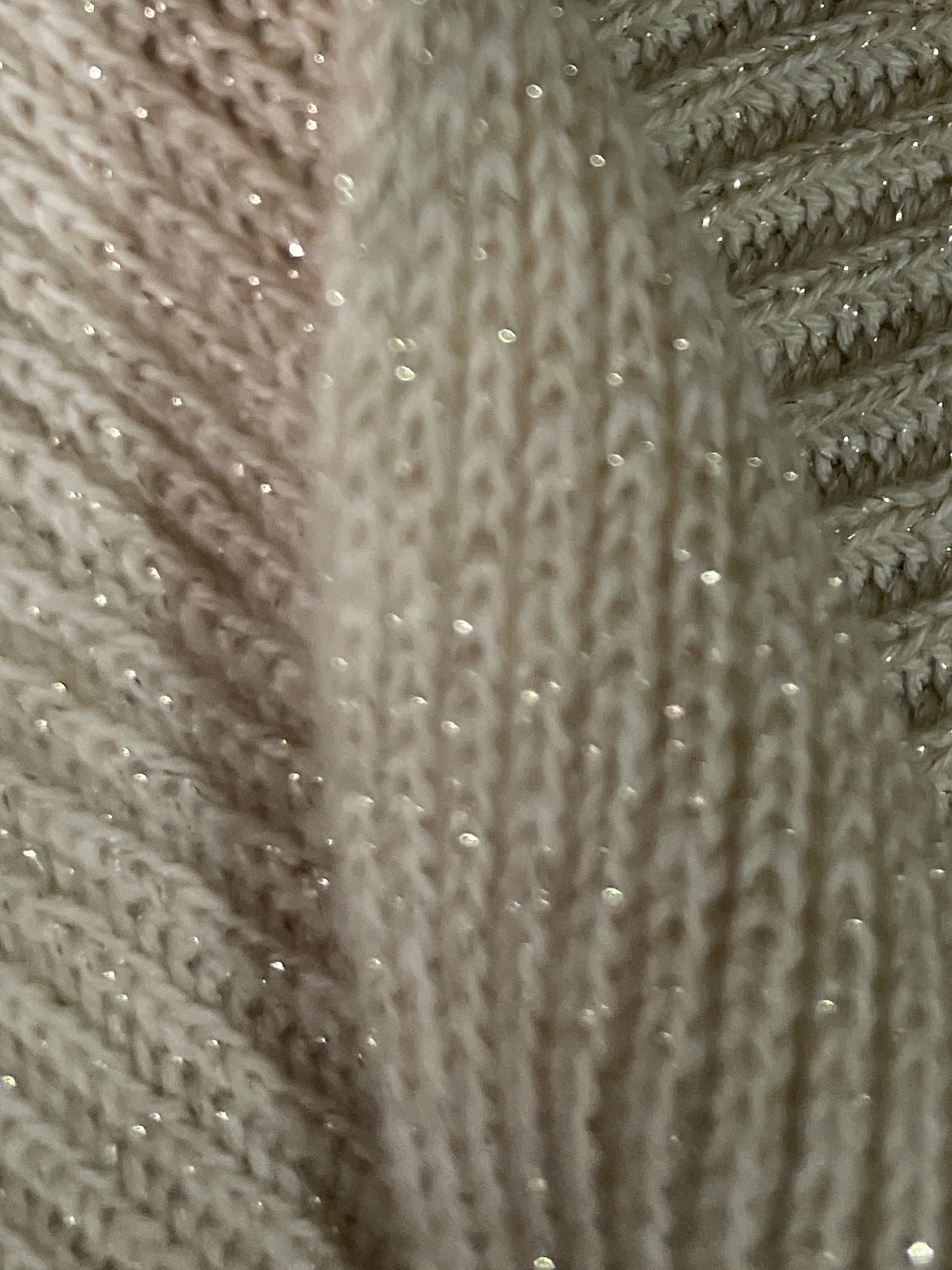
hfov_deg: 21.3
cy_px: -358
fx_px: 2458
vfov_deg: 25.2
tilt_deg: -76.7
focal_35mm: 67
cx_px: 906
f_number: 1.6
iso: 200
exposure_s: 1/50
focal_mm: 4.2
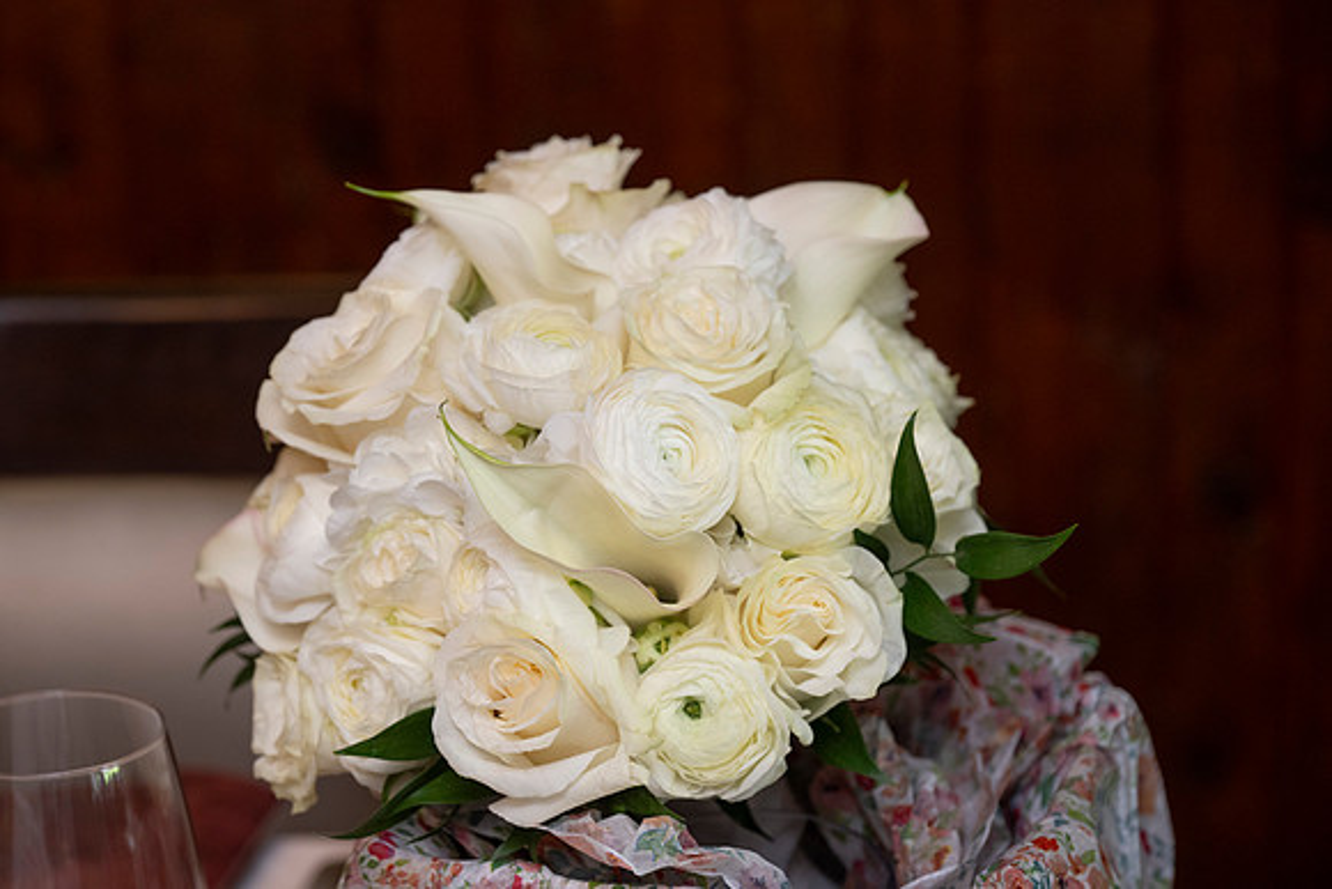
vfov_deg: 15.5
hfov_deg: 23.1
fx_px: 3257
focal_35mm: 88
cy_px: 444
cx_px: 666
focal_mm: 88
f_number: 5
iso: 1000
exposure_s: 1/50
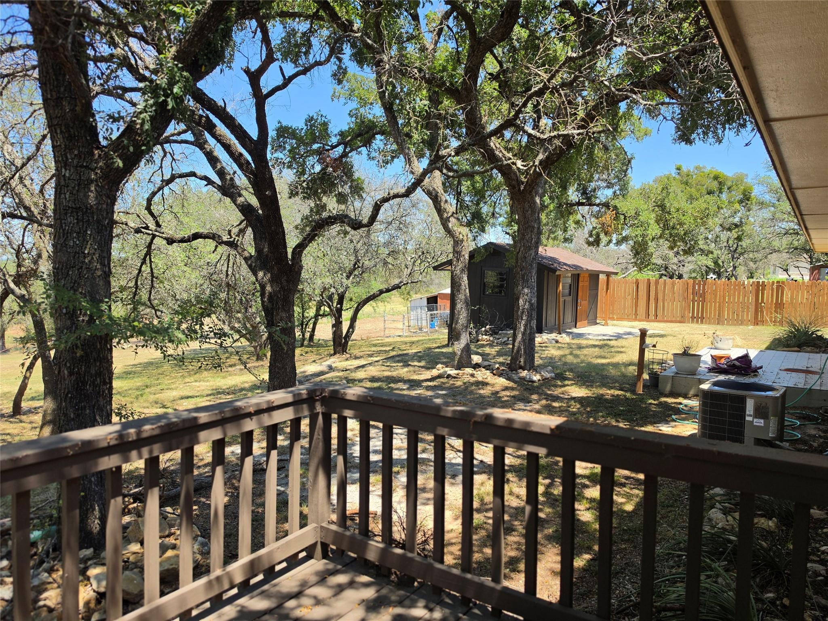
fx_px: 550
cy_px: 310
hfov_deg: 73.9
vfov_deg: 58.9
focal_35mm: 23
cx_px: 414
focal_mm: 6.5
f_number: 1.4
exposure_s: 1/2359
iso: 64
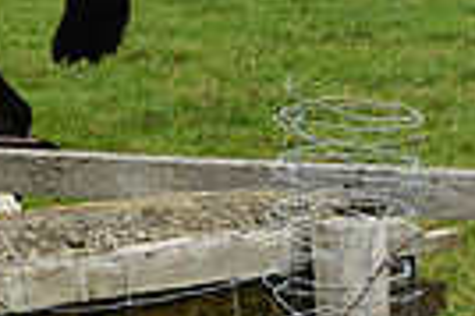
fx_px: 3980
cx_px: -471
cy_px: -316
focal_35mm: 302
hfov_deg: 6.6
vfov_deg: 4.5
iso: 1100
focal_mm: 70
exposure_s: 1/1000
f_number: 5.6
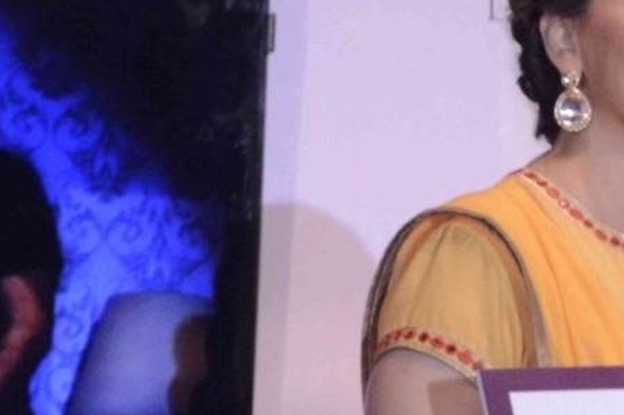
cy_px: 313
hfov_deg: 3.0
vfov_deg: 2.0
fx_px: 11933
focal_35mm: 689
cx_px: 1274
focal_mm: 105
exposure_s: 1/200
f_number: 9
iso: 1600
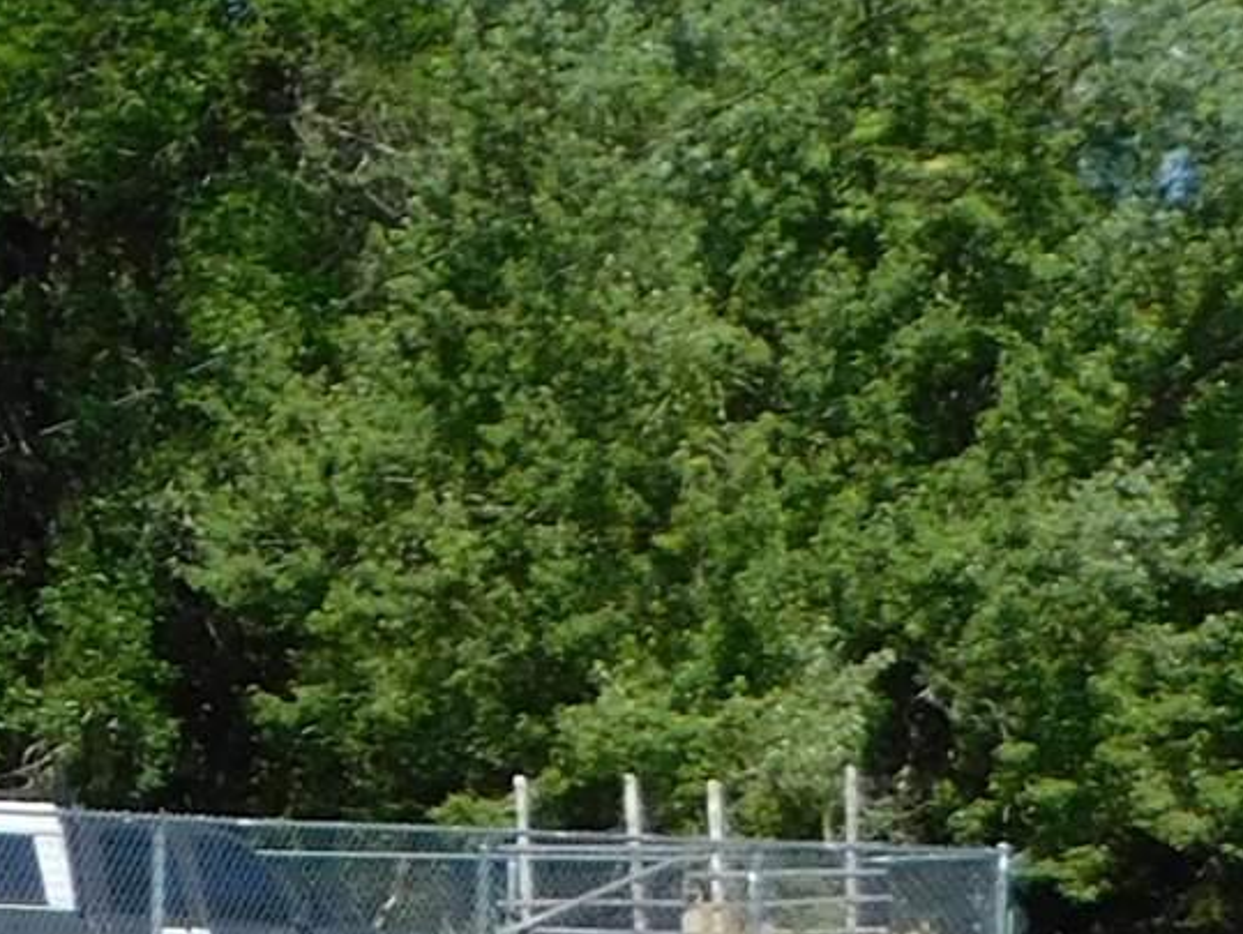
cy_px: 807
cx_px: -1727
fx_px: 4707
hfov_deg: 12.1
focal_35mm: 131
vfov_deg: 11.3
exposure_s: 1/1500
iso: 125
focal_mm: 4
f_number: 3
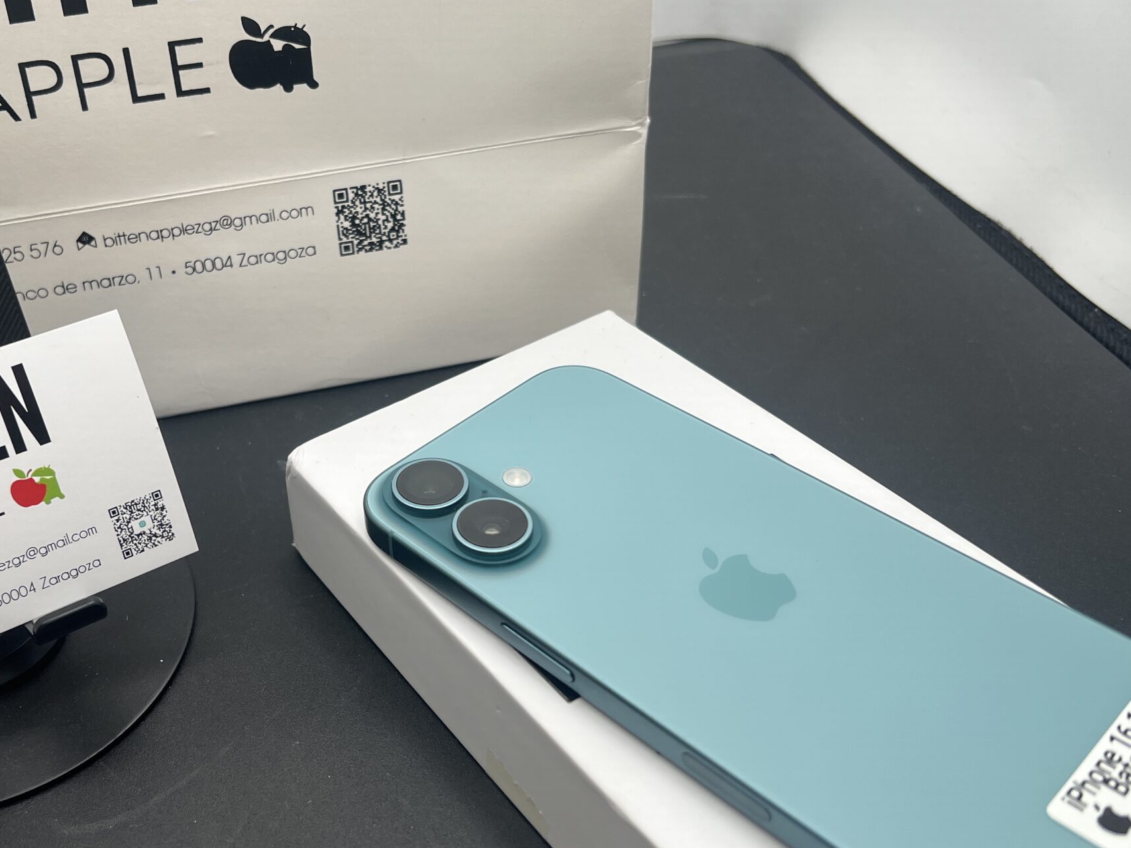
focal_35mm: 39
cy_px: 398
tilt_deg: -40.1
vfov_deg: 36.8
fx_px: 1274
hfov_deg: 47.2
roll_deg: +5.3
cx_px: 396
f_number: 1.5
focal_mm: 5.7
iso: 50
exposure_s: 1/471
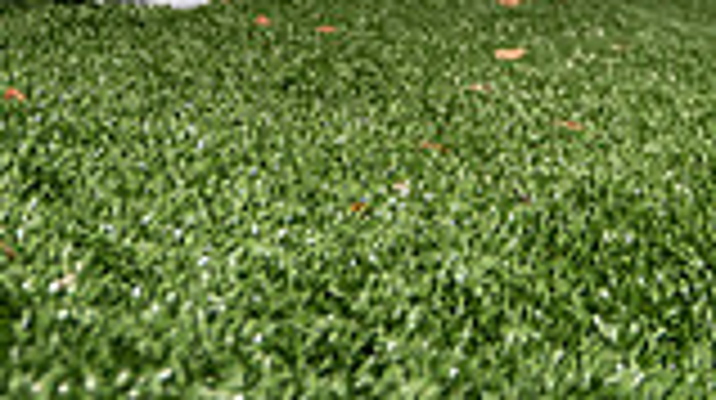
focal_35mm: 92
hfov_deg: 23.1
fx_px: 1745
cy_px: -526
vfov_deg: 11.2
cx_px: 270
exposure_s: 1/250
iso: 200
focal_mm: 31
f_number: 4
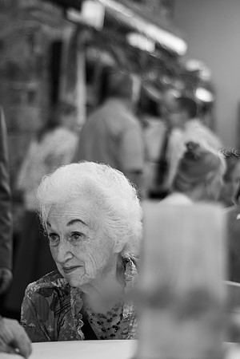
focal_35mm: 75
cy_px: 180
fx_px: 750
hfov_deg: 18.2
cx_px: 120
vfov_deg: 27.0
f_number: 1.8
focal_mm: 50
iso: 220
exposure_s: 1/80
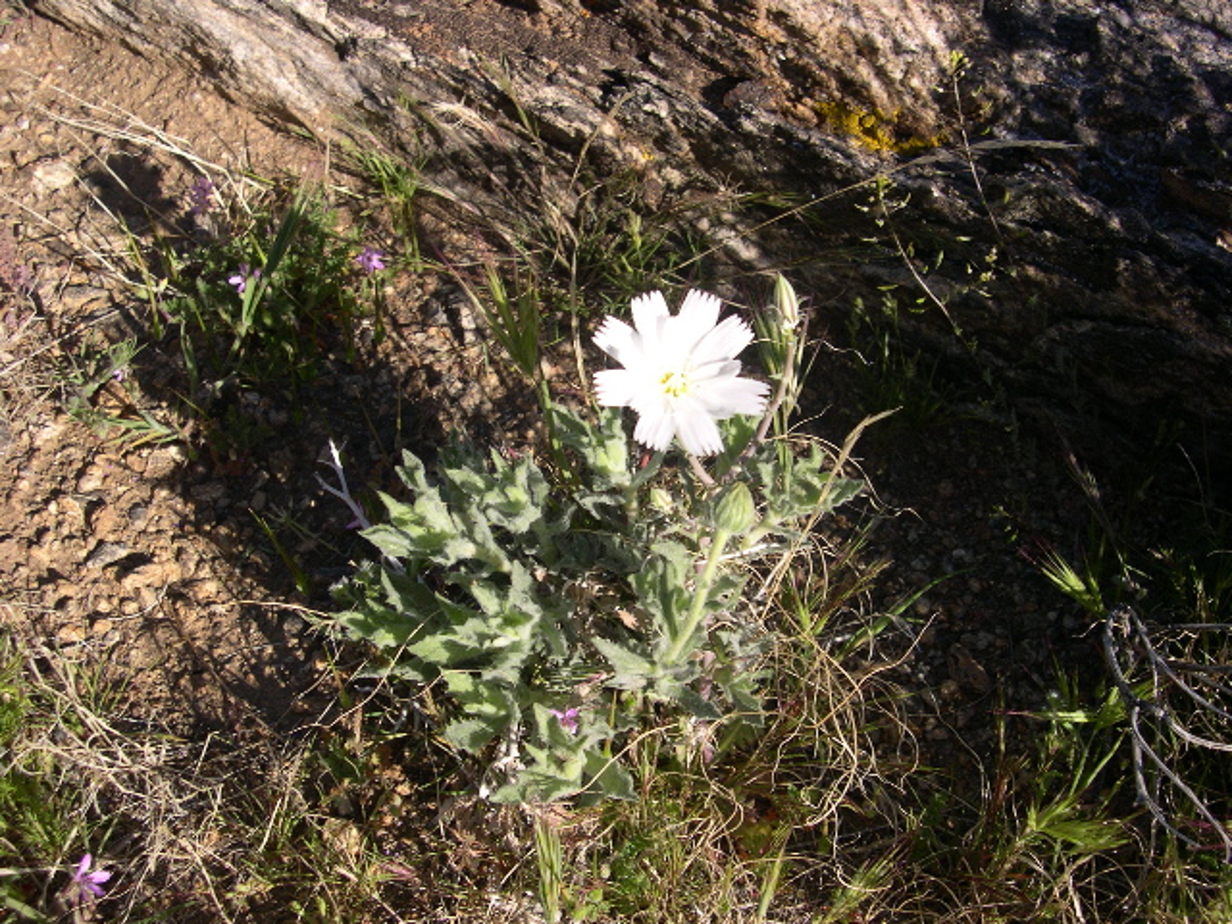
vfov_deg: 37.7
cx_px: 616
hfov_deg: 49.0
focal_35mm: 38
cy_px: 462
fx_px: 1352
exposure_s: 1/166
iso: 100
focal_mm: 8
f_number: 7.6
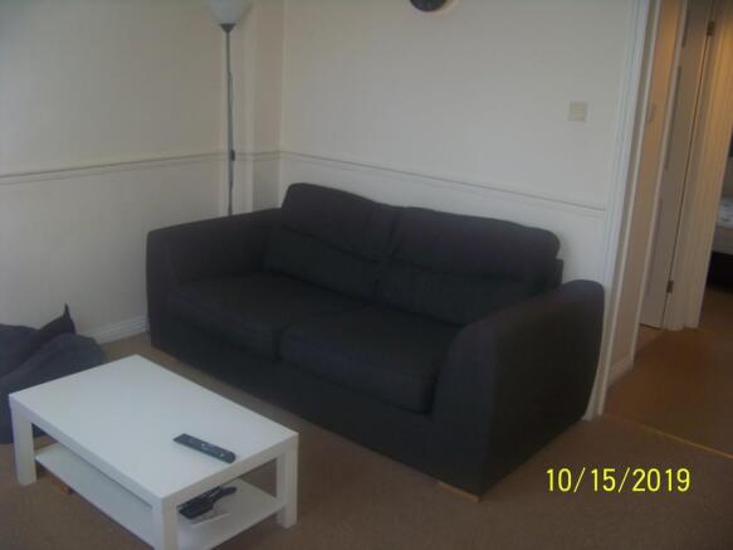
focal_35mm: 36
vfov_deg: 39.6
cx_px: 366
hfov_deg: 51.4
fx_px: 762
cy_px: 275
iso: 66
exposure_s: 1/30
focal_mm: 5.85
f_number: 2.8
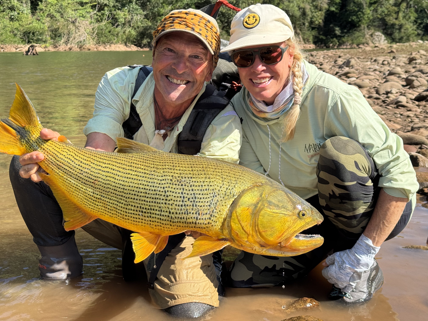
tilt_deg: -10.8
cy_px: 160
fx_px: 593
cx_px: 214
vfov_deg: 30.3
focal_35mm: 48
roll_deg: -0.9
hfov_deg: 39.7
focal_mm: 6.76
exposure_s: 1/1524
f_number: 1.78
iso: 64
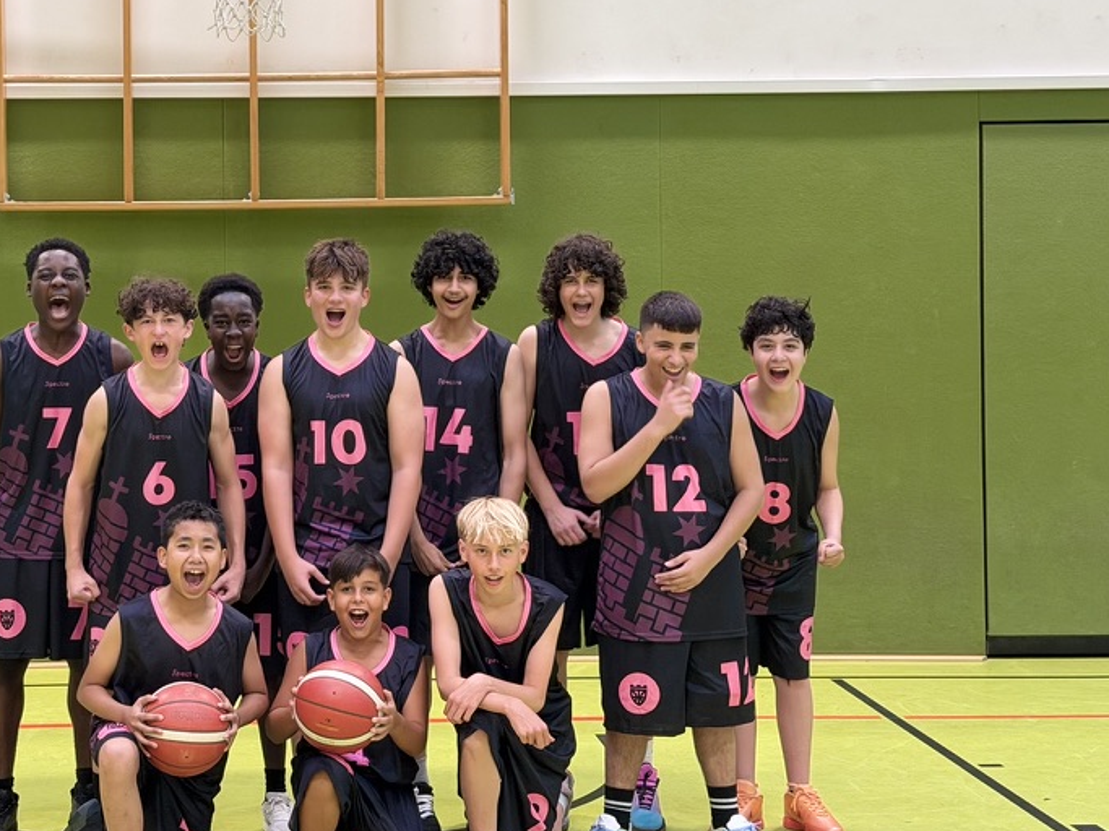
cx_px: 307
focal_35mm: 72
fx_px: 2306
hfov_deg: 26.8
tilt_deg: +0.5
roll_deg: +0.8
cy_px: 294
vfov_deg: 20.4
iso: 200
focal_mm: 6.76
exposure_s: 1/60
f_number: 1.78
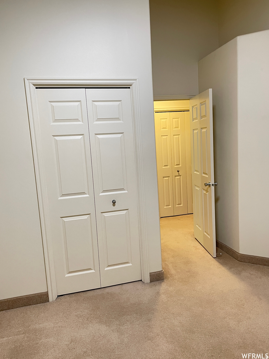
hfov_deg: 53.1
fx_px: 269
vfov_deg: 67.3
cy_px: 180
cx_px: 134
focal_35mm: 26
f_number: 1.6
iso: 250
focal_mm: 4.2
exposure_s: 1/60
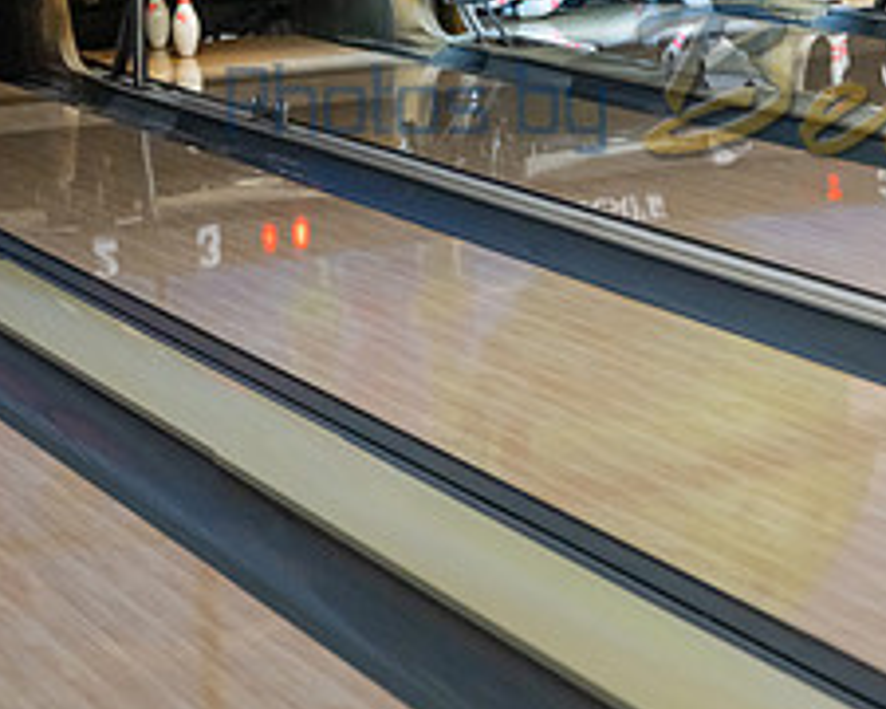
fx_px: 3933
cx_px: 583
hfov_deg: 12.8
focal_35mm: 150
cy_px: -98
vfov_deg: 10.2
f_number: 3.5
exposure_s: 1/800
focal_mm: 80
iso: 4000
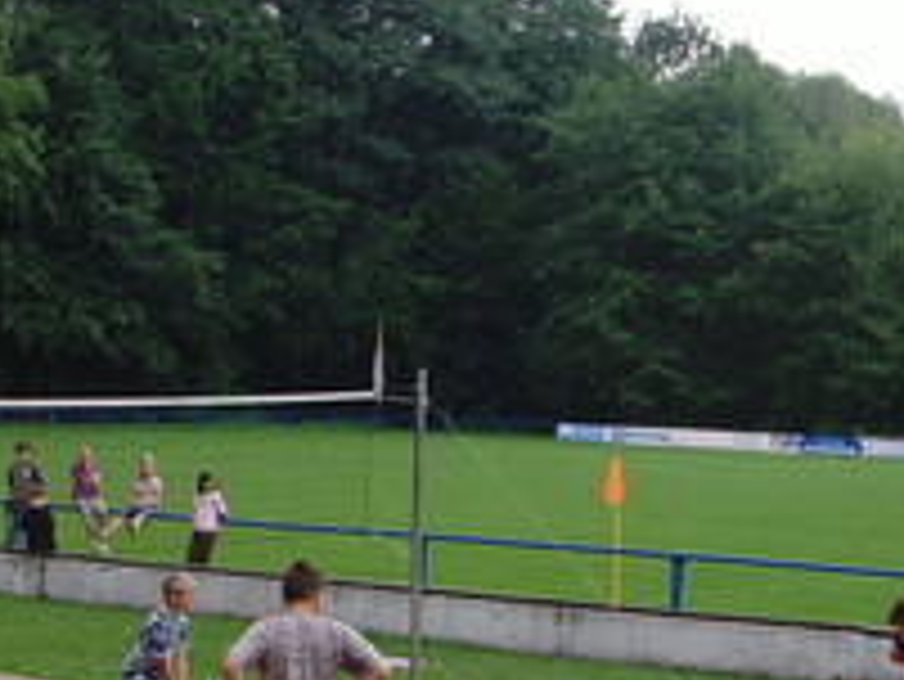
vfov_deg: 15.1
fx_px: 2535
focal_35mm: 97
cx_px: 238
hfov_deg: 20.1
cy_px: 637
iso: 80
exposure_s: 1/180
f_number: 3.5
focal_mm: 6.6
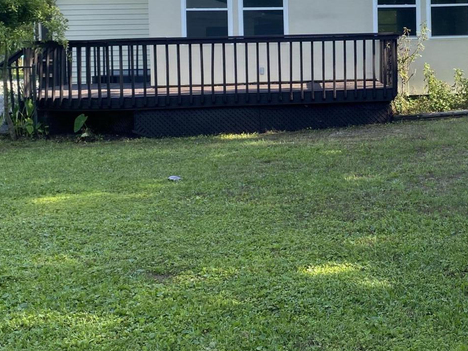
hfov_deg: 33.9
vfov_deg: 25.9
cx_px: 374
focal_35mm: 55
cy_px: 52
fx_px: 744
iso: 32
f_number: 1.8
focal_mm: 4.25
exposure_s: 1/957
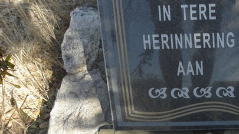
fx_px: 355
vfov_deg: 20.7
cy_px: -1
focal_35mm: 56
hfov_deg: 35.3
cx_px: 209
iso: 64
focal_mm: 4.6
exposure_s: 1/80
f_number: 5.6
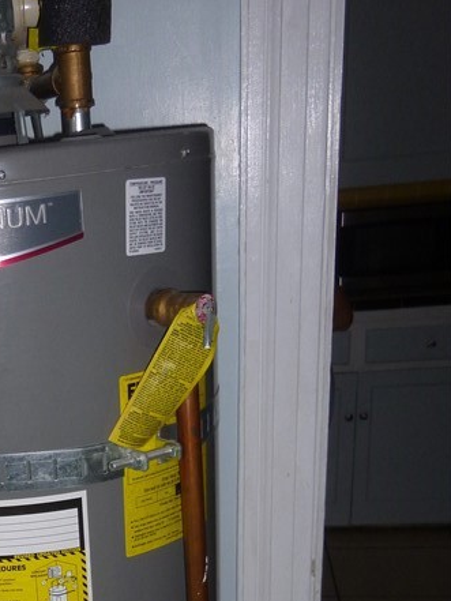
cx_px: -69
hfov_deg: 23.4
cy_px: 600
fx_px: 1007
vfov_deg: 30.8
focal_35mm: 58
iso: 100
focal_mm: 4.5
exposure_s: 1/60
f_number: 3.1
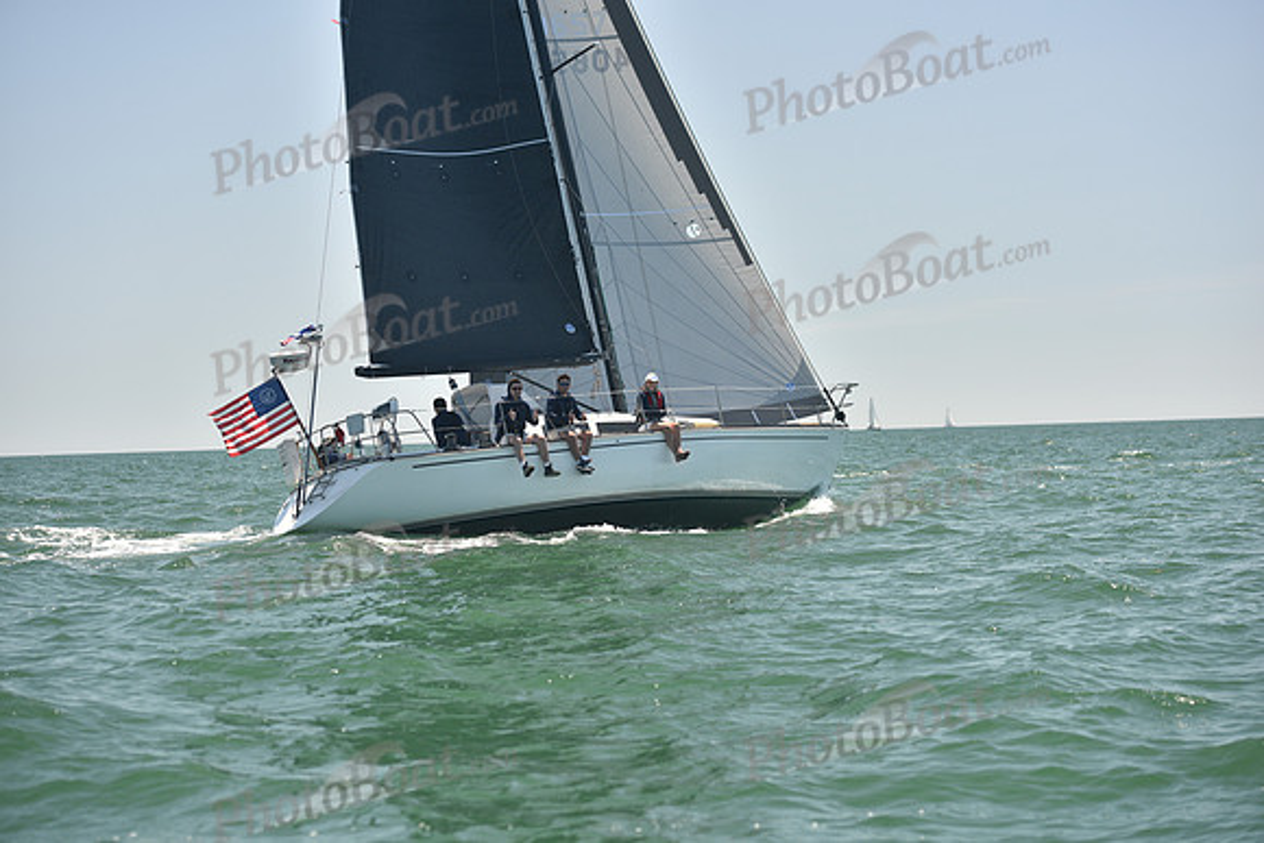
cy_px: 422
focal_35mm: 85
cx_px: 632
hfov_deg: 23.9
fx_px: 2985
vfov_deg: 16.1
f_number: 4
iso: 250
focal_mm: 85
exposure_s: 1/800
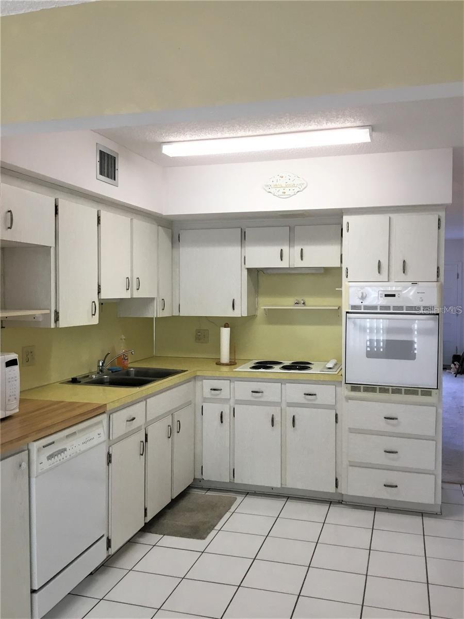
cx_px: 232
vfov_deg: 58.4
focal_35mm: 31
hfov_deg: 45.4
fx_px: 554
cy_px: 310
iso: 25
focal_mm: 3.3
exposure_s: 1/30
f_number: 2.4
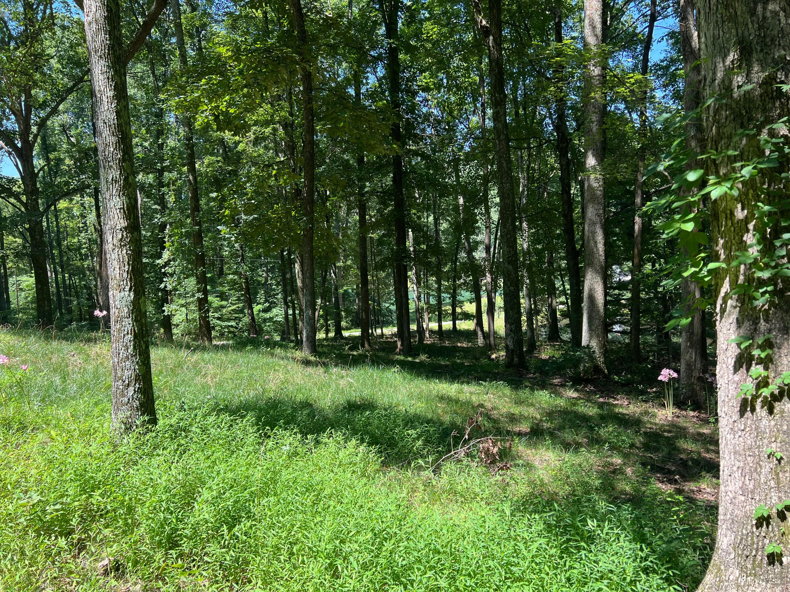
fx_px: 593
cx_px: 395
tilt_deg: -5.3
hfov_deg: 67.3
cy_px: 296
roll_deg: +1.8
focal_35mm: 26
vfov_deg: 53.1
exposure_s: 1/658
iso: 50
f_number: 1.5
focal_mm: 5.7
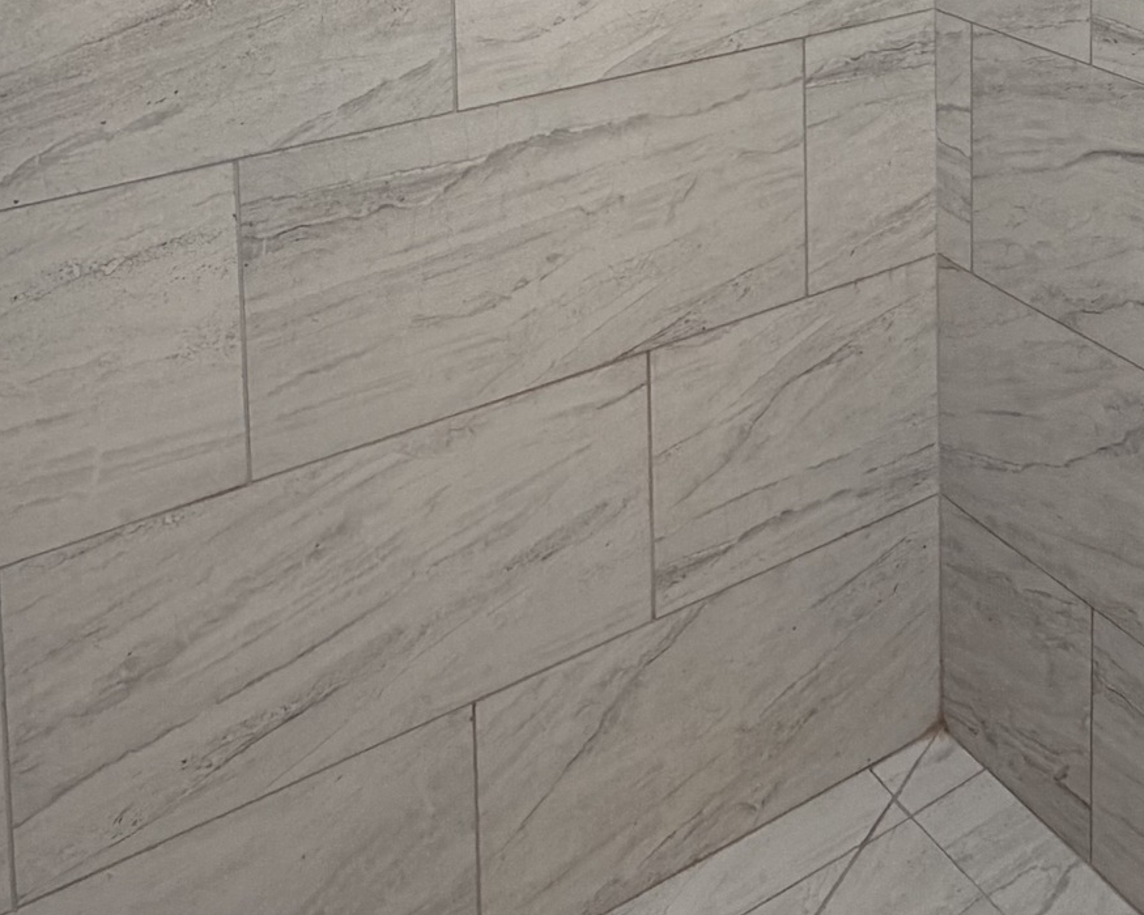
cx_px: 958
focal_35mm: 48
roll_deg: +0.4
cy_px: -312
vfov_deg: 26.2
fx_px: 1625
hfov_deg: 37.0
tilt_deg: -5.1
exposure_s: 1/120
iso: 125
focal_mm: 2.22
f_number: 2.2
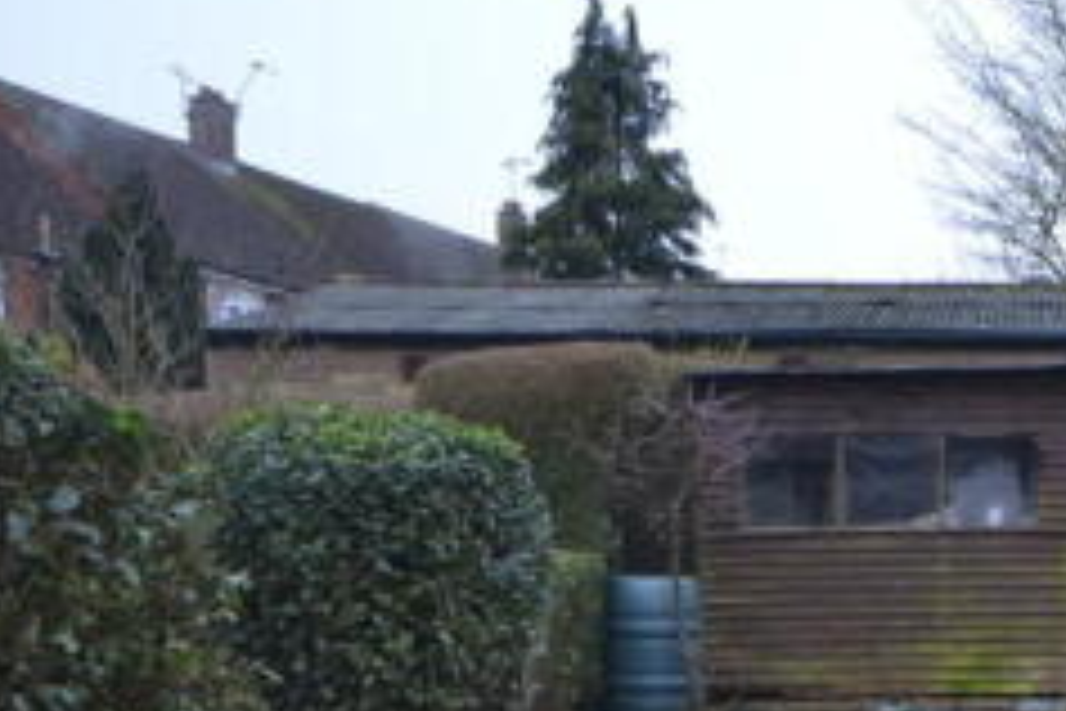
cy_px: 772
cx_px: 1145
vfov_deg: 16.0
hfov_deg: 23.1
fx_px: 2458
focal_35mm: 83
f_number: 5.6
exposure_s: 1/8
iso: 100
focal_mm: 20
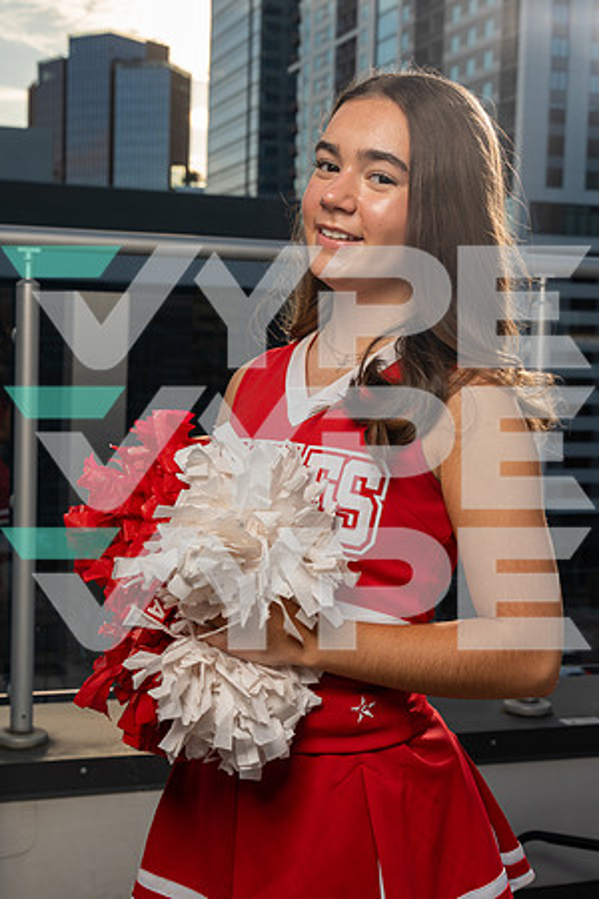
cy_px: 450
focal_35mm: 56
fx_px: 1398
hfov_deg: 24.2
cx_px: 300
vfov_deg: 35.6
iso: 100
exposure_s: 1/250
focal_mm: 56
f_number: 9
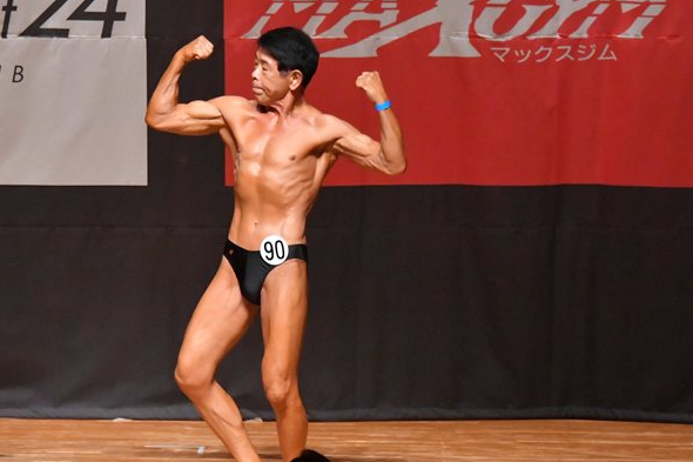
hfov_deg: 6.2
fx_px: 6447
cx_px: 273
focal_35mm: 335
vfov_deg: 4.1
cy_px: 232
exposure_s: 1/400
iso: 12800
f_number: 5.6
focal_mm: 170
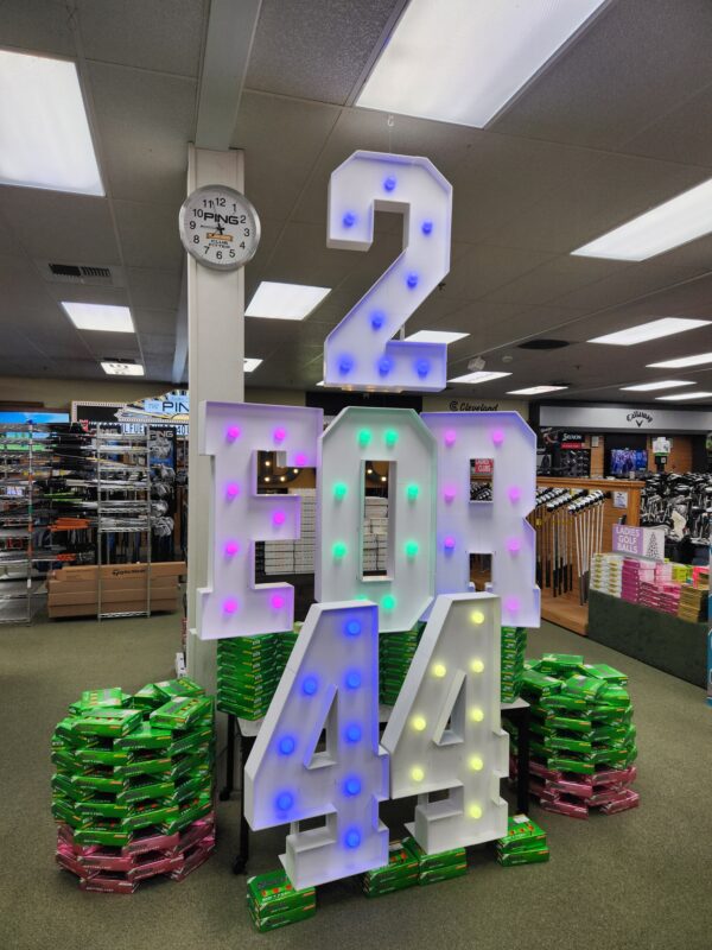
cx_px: 356
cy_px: 475
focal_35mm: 23
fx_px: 631
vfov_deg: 73.9
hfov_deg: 58.9
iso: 64
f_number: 1.8
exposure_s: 1/120
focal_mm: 5.4
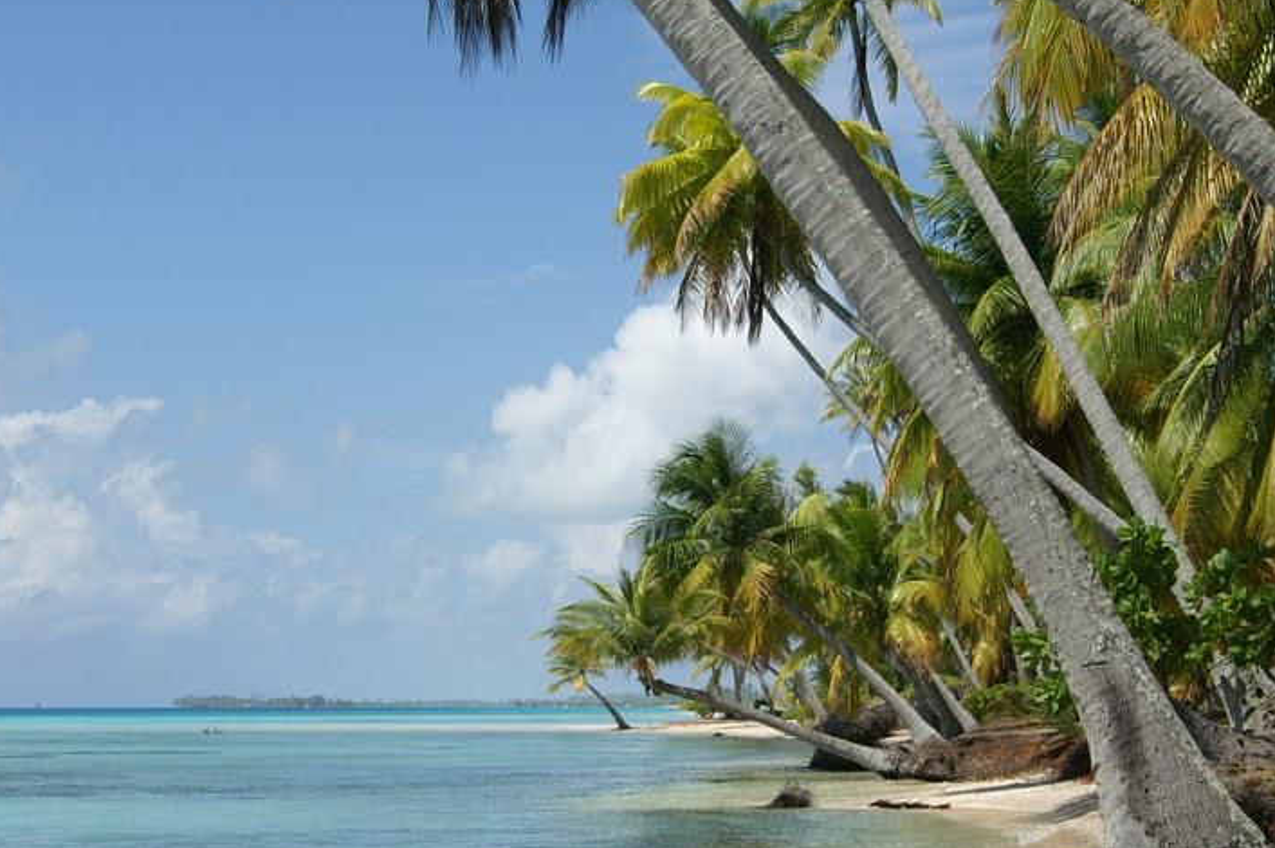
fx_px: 2937
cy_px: 503
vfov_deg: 16.4
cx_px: 568
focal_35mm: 83
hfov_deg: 24.5
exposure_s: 1/500
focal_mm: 26
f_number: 9
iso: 100
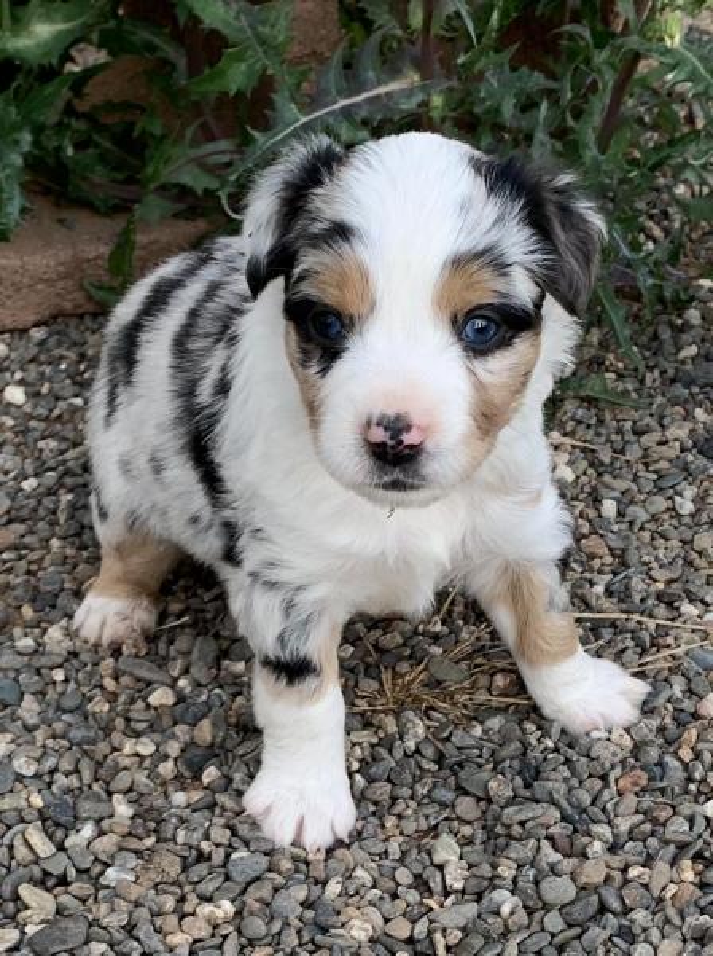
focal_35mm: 26
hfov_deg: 52.9
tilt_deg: -34.8
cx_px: 356
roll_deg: +5.3
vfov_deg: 67.4
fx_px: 716
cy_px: 478
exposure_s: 1/121
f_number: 1.8
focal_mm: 4.25
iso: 32
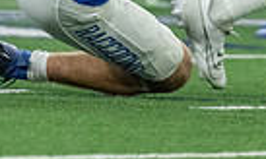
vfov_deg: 1.0
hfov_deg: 1.7
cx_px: 203
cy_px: -274
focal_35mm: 1288
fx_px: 9228
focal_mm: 200
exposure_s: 1/1250
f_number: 2.8
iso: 4000
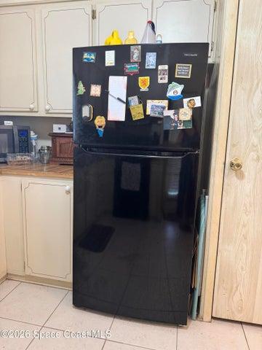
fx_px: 242
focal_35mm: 24
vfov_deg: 71.6
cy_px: 175
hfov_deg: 56.8
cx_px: 131
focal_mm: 6.76
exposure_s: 1/60
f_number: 1.78
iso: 320
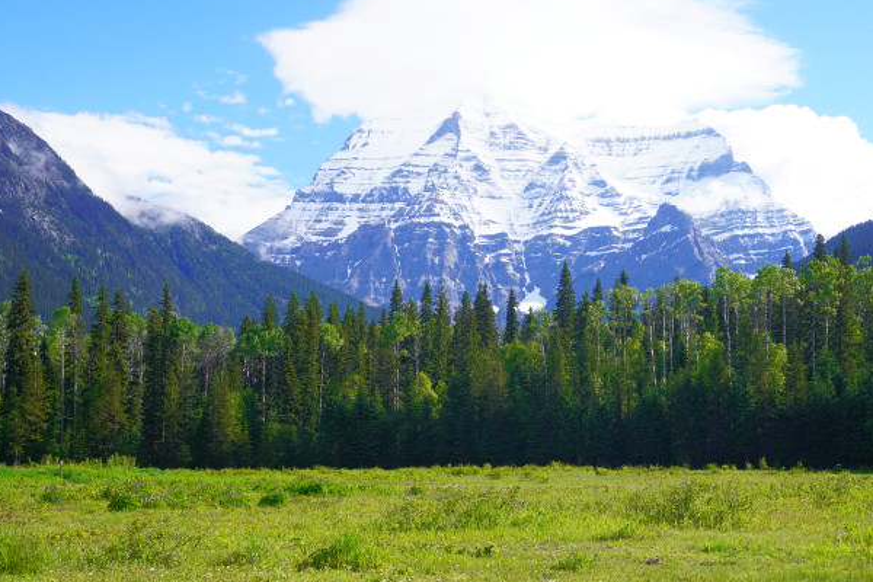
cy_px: 364
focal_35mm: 48
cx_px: 530
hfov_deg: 40.9
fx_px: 1164
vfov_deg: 28.0
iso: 100
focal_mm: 24
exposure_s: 1/125
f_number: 9
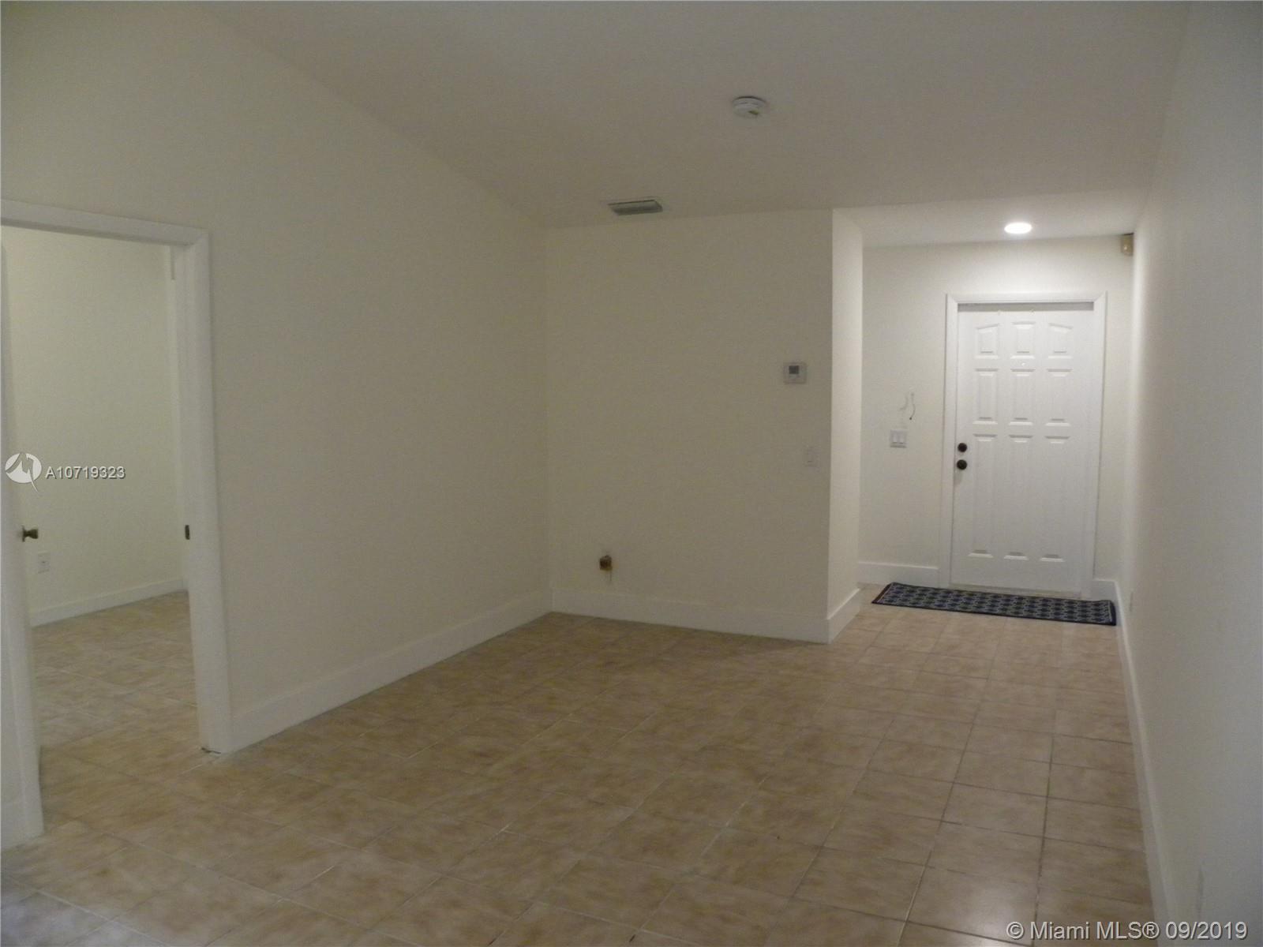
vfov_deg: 53.1
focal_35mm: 26
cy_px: 474
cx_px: 632
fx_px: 949
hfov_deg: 67.3
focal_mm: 4.6
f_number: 2.8
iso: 400
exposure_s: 1/66
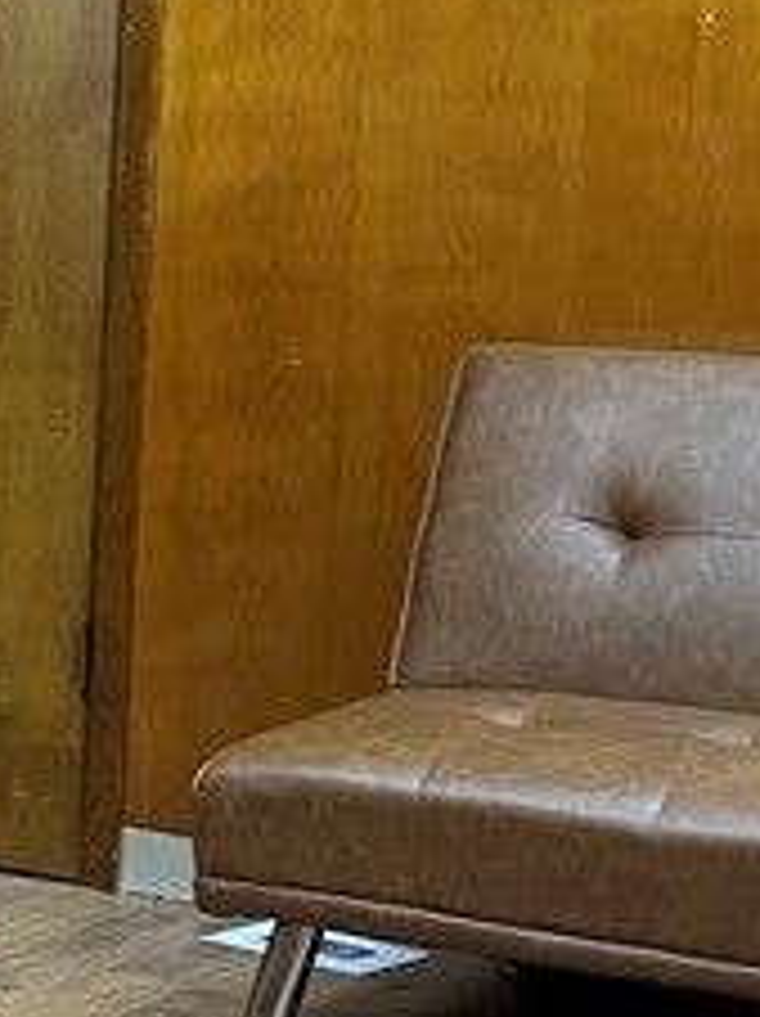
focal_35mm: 118
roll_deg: -0.3
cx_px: -634
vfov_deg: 16.6
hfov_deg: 11.6
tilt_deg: -10.6
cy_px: 729
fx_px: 3461
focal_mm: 5.7
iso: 100
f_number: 1.5
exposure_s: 1/120
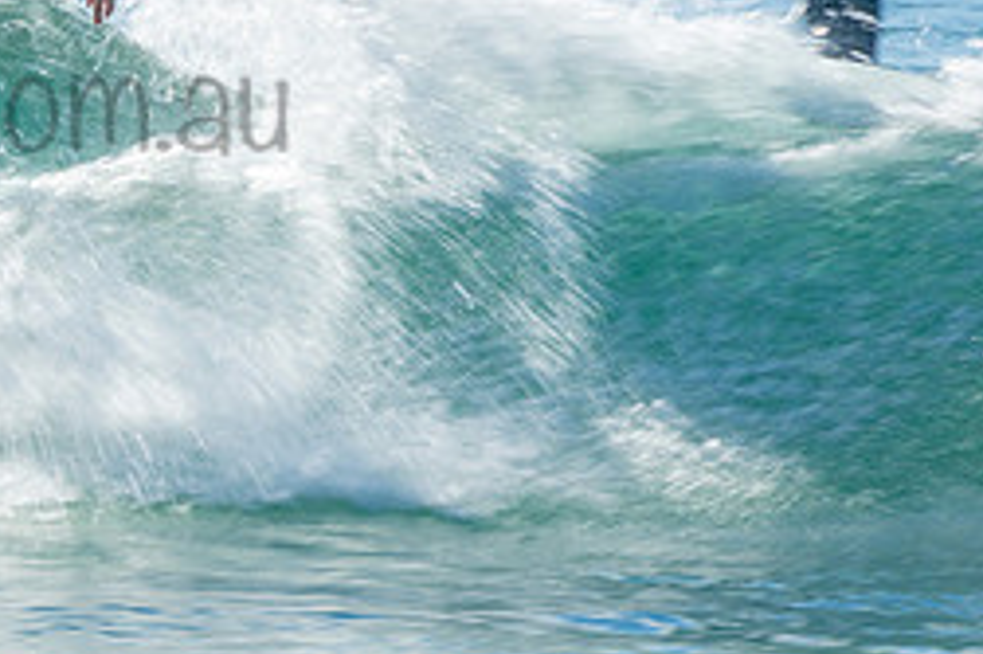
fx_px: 37874
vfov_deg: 1.0
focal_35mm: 1388
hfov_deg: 1.5
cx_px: -125
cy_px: 61
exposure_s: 1/40
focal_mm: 400
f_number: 20
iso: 100
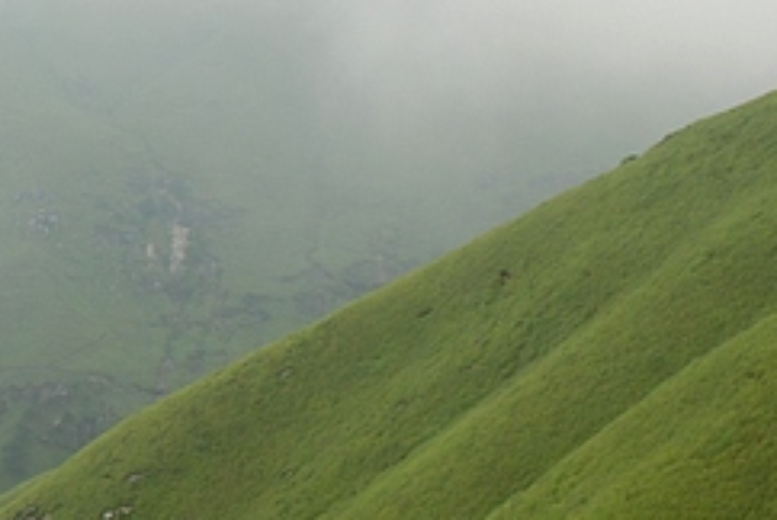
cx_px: -241
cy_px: 308
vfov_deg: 12.6
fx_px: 2355
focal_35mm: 109
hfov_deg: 17.5
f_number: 9
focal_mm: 22
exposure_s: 1/125
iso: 160
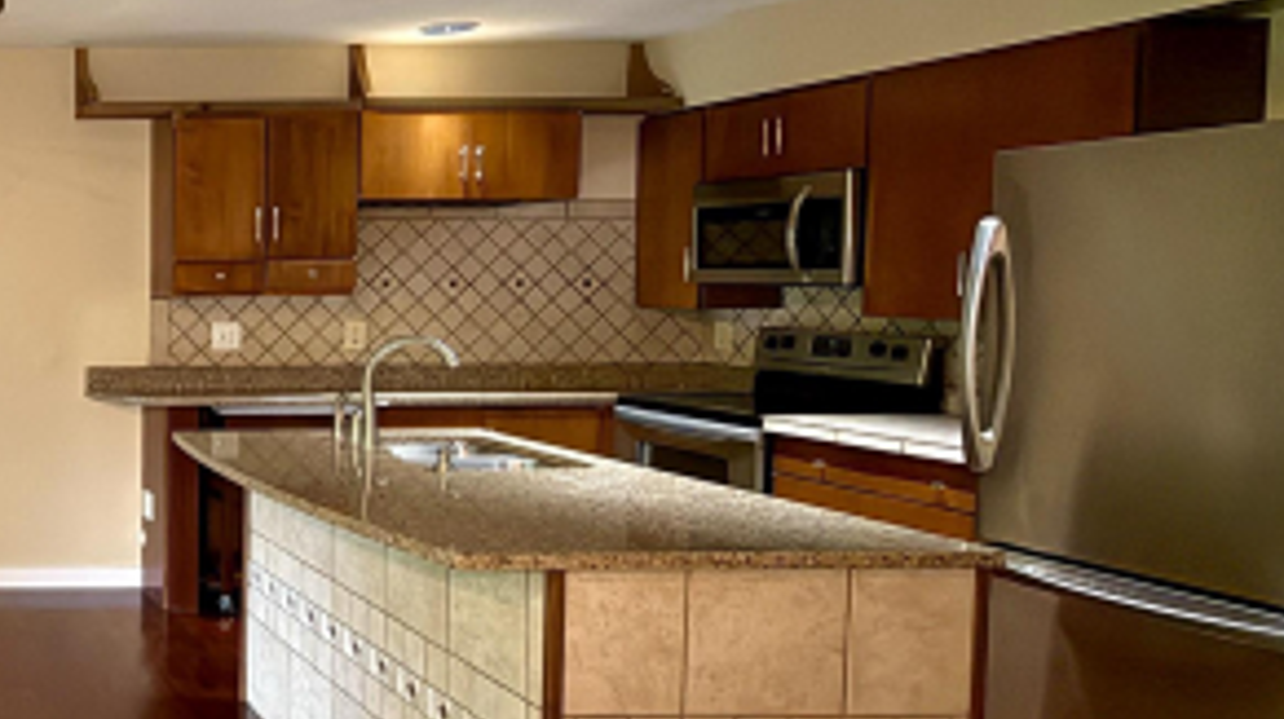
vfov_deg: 33.6
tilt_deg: -2.4
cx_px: -165
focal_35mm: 35
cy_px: 340
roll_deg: +0.5
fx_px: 1190
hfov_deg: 42.7
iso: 500
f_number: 2.2
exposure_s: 1/40
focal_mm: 2.22
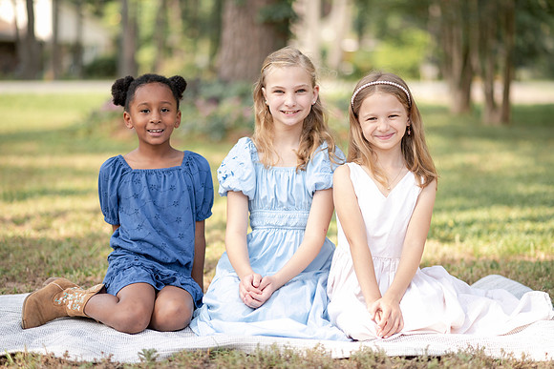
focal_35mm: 85
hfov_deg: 23.9
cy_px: 184
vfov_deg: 16.1
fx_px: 1308
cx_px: 277
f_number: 2
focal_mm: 85
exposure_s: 1/1600
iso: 320
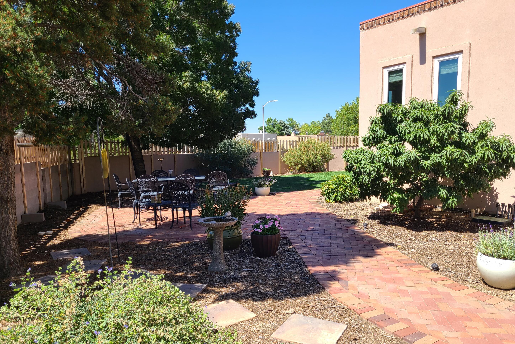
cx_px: 261
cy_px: 181
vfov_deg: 46.4
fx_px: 401
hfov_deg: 65.5
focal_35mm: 28
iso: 40
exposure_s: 1/1265
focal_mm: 5.4
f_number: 1.8
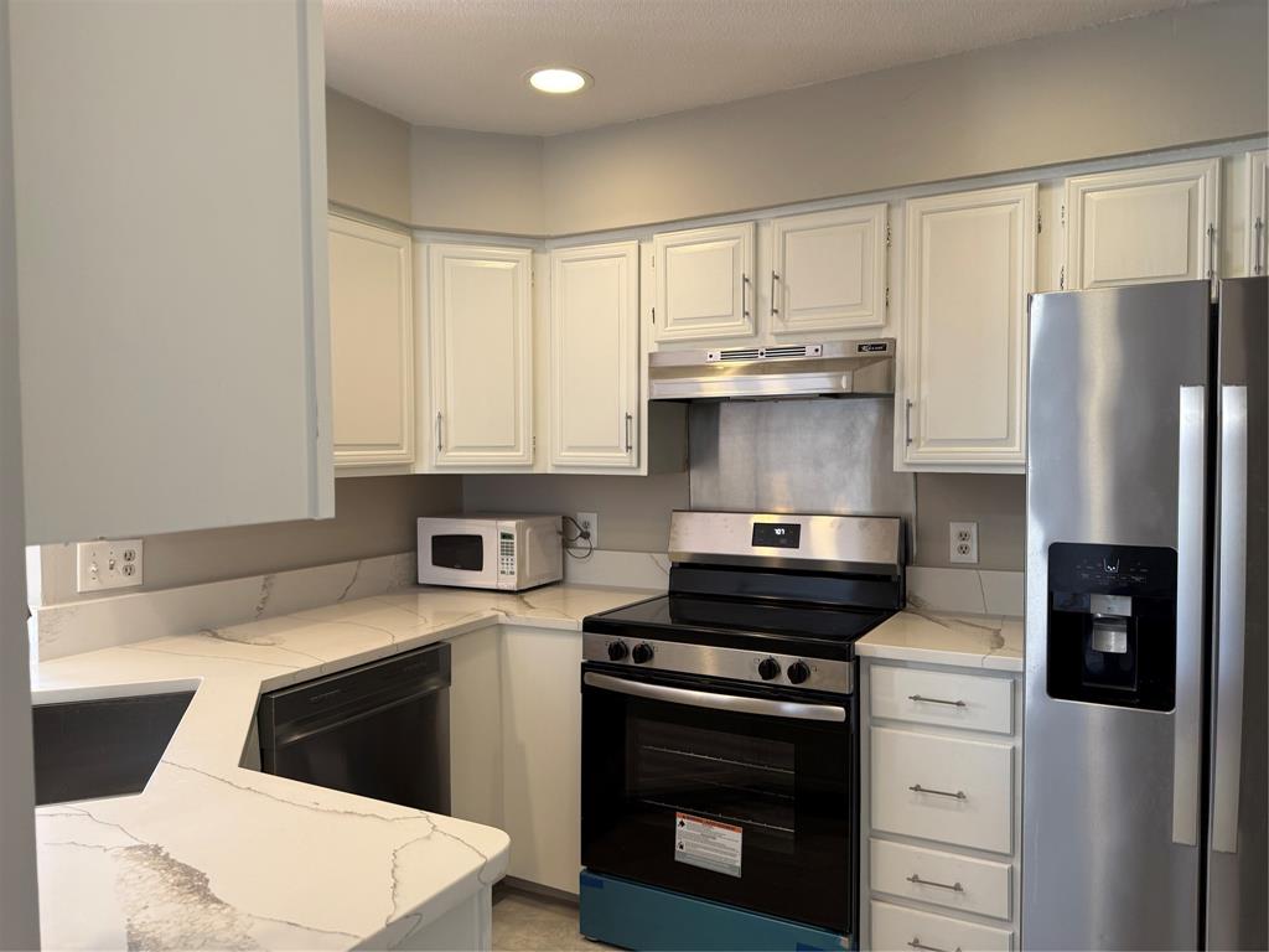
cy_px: 476
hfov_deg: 71.6
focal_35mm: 24
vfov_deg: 56.8
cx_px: 634
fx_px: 880
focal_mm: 6.76
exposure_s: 1/60
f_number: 1.78
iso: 125
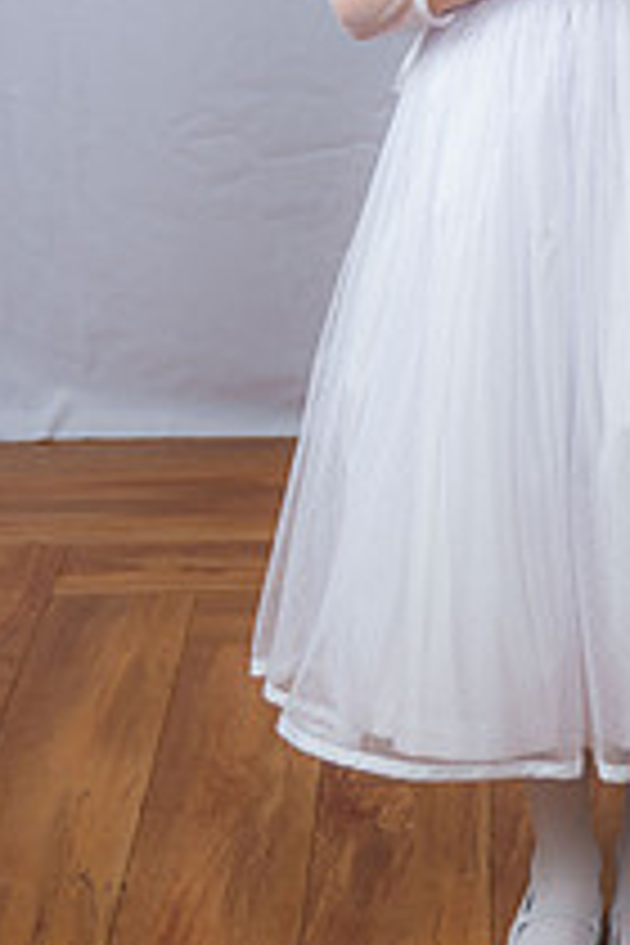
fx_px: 3255
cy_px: 153
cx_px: 655
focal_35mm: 124
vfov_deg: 16.4
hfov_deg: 10.9
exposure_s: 1/200
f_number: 6.3
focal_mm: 58
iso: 250
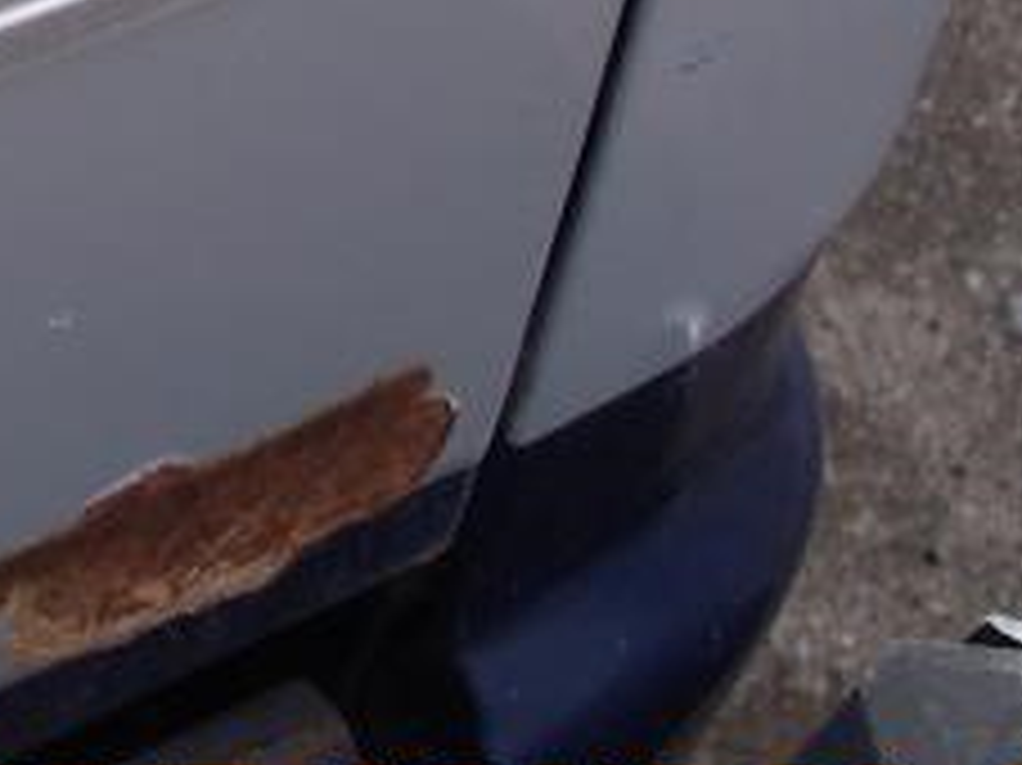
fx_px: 3748
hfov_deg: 14.7
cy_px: -387
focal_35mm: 127
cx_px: -419
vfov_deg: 11.2
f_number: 7.8
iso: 80
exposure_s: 1/125
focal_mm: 6.3
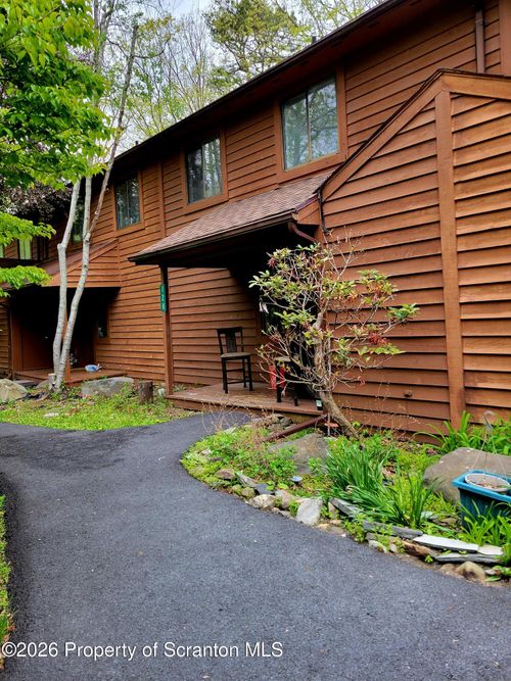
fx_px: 512
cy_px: 340
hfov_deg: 53.0
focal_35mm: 26
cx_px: 256
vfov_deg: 67.3
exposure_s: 1/120
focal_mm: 5.4
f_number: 1.8
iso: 80
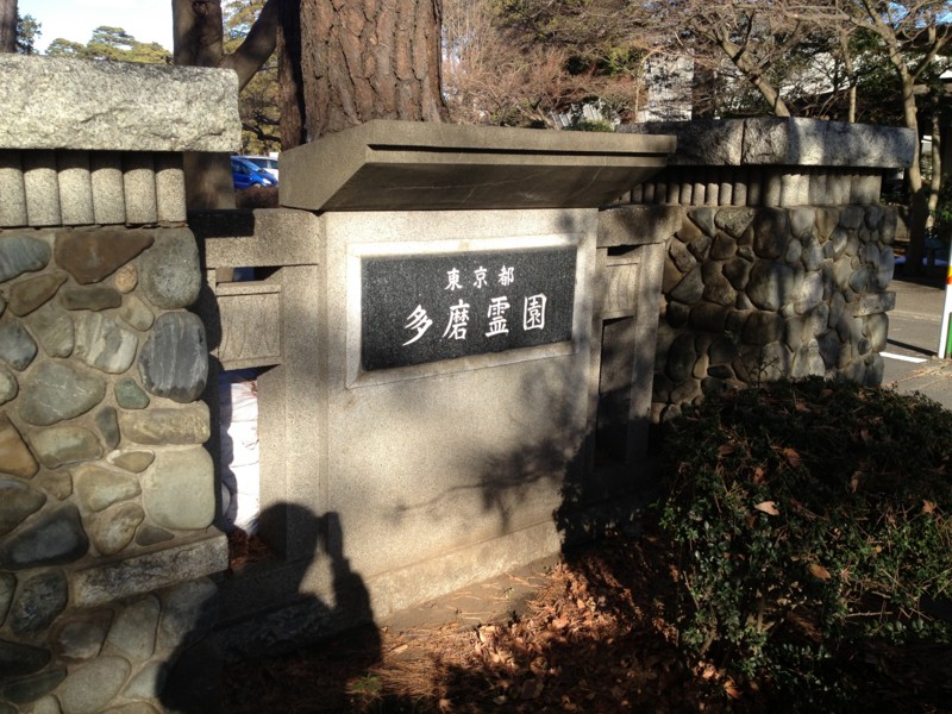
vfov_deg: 40.7
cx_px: 476
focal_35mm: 35
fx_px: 963
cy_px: 357
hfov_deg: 52.6
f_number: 2.4
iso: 50
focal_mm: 4.28
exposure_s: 1/593
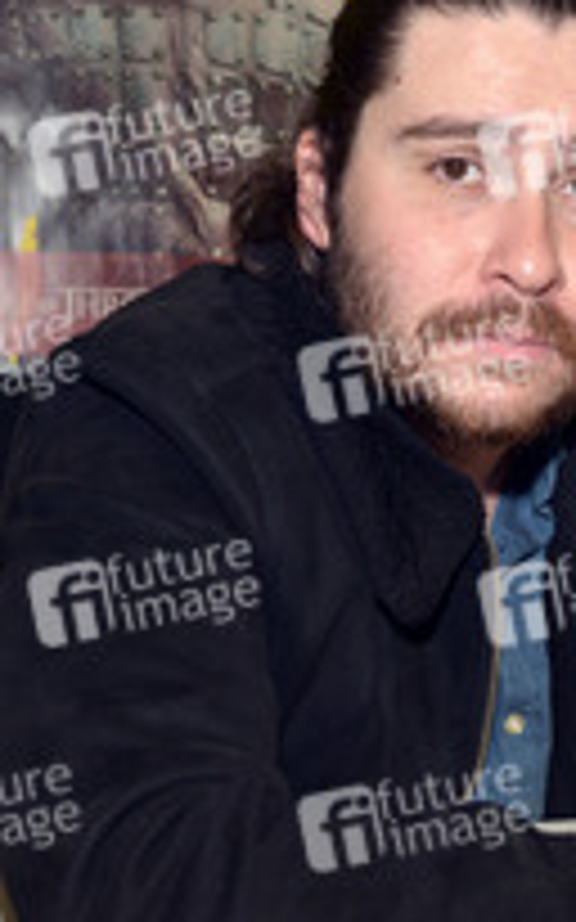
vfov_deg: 27.1
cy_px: 481
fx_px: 1910
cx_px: 475
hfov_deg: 17.0
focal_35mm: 76
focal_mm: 34
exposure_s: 1/60
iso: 800
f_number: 7.1
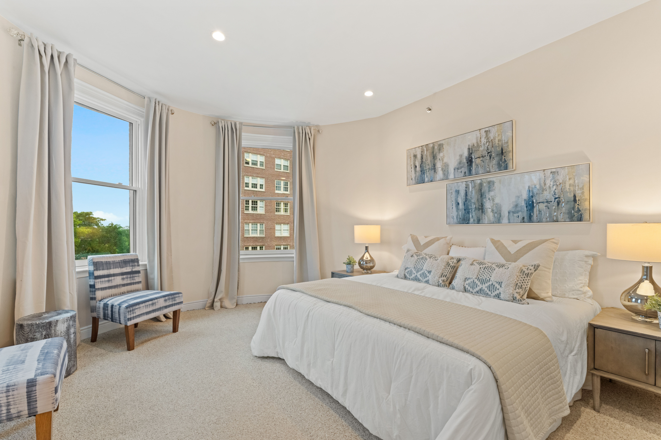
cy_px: 220
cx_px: 330
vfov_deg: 77.7
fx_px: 274
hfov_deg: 100.8
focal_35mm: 15
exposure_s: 1/2
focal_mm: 14.9
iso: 1600
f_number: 11
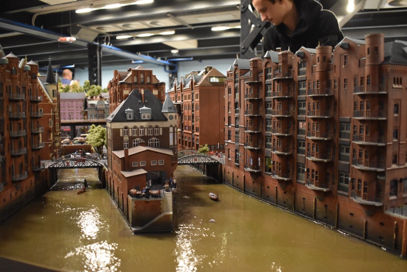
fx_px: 339
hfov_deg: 61.9
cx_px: 204
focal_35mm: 30
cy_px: 136
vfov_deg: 43.6
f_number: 3.8
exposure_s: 1/60
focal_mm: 20
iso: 3200
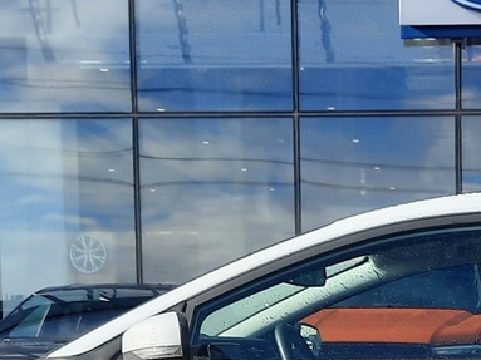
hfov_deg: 20.3
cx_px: 460
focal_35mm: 94
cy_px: 489
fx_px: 1306
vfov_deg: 14.9
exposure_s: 1/901
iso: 32
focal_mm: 4.6
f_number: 2
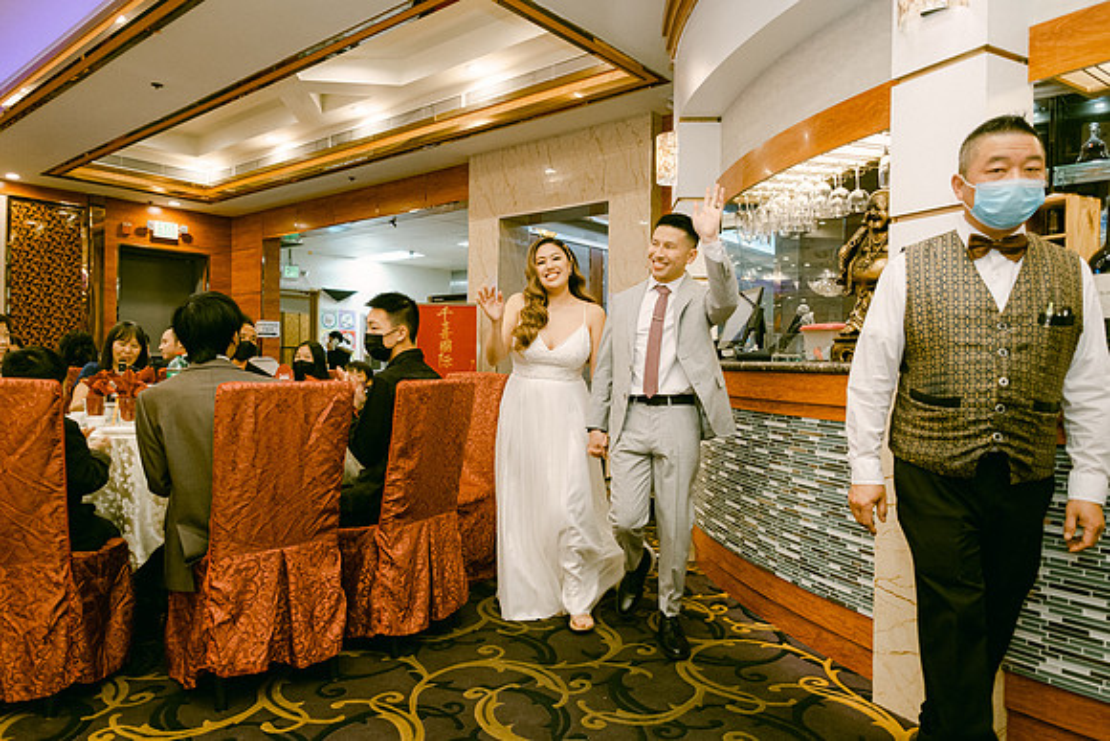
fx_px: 740
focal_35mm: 24
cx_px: 555
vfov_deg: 53.2
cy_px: 370
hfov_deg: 73.7
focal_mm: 16
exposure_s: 1/125
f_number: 2.8
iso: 800
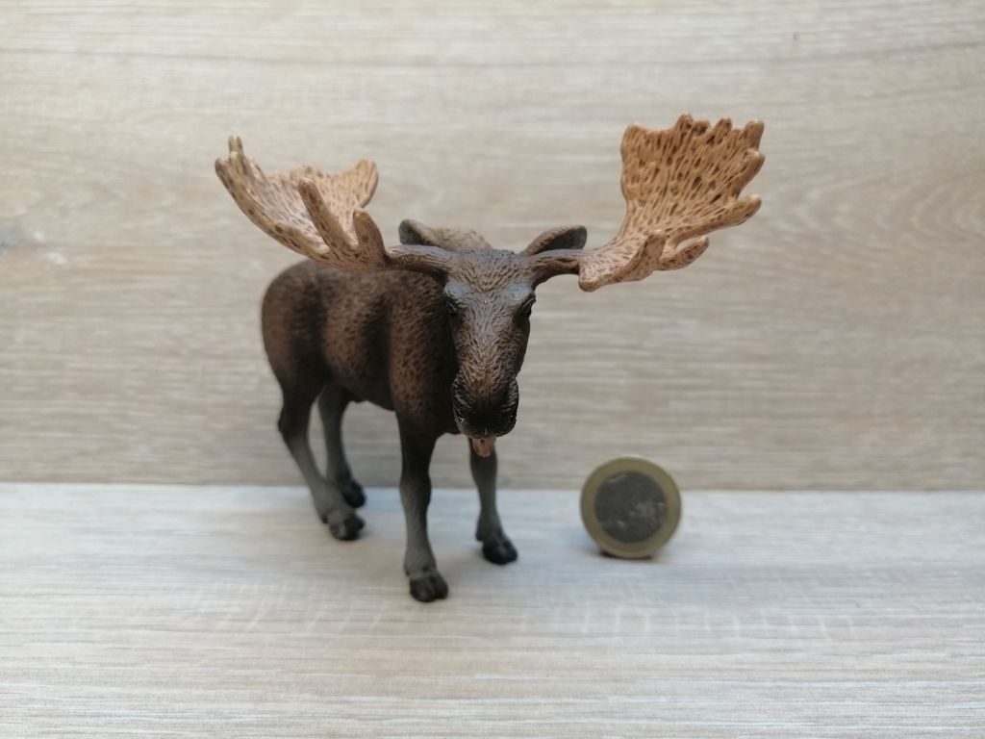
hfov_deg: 65.3
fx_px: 768
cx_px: 492
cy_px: 370
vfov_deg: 51.4
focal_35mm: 27
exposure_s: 1/100
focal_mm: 3.95
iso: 80
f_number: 1.8
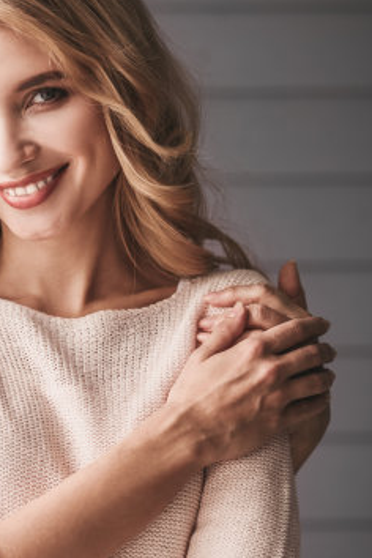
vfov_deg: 11.9
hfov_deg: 7.9
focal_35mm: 173
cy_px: 263
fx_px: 2681
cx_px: -50
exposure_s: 1/1000
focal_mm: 100
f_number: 2.8
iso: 500
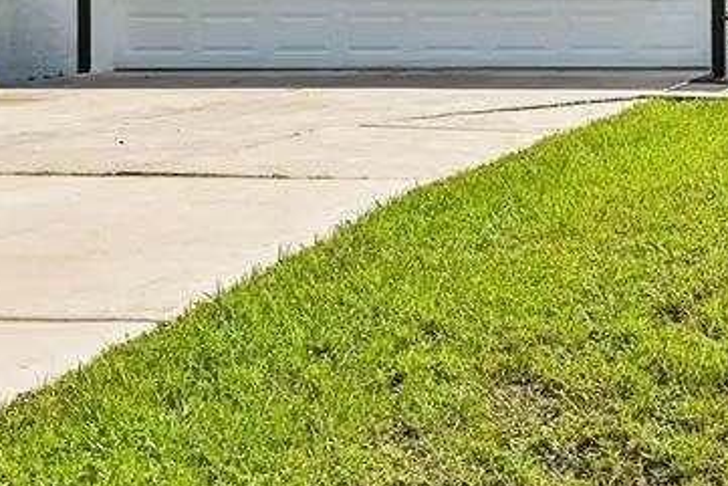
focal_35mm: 85
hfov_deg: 21.8
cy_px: -135
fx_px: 1719
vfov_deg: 15.4
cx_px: 920
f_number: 8
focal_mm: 30
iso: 400
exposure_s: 1/1600
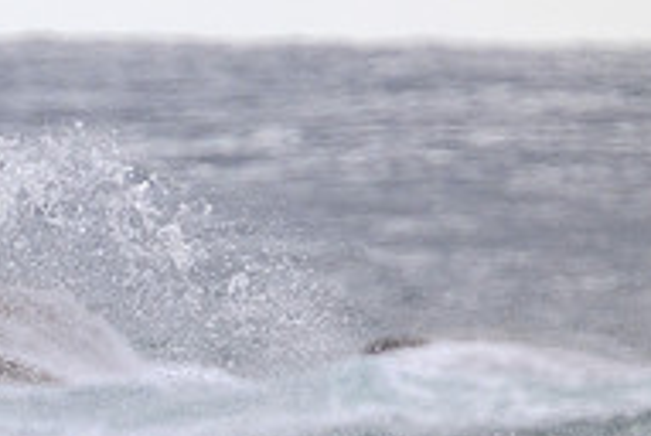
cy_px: 628
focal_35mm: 2427
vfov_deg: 0.6
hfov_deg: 0.8
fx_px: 43956
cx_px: -279
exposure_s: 1/2000
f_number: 11
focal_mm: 800
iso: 1800
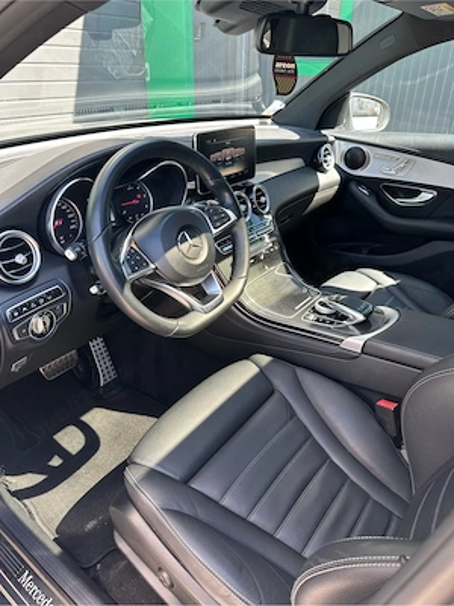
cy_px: 303
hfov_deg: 56.8
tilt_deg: -29.2
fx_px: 420
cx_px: 227
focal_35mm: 24
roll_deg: -1.1
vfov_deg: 71.6
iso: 80
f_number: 1.78
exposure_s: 1/121
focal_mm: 6.86
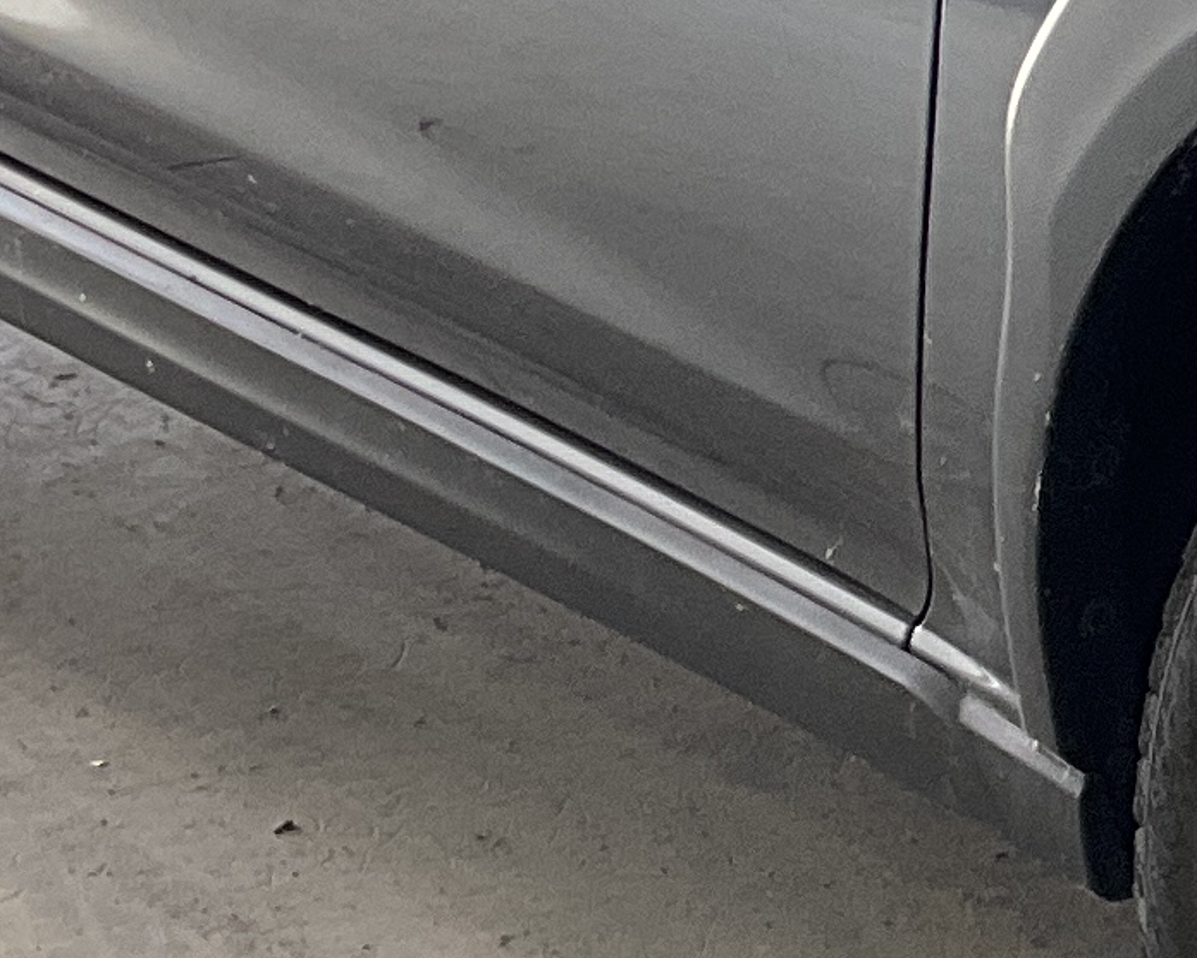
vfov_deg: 9.4
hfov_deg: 11.2
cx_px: 1967
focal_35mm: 164
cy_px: 160
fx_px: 5811
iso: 64
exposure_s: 1/79
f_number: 1.8
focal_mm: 3
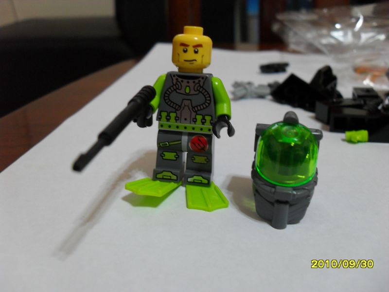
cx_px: 194
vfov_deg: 40.7
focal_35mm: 35
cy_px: 146
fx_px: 393
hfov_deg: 52.6
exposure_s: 1/20
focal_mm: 6.2
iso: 200
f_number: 2.8
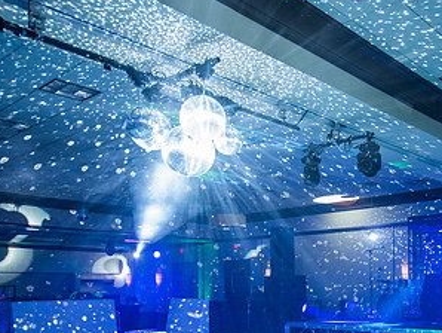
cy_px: 273
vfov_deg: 35.5
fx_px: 498
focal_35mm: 39
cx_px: 375
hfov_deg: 44.6
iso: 640
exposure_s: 1/200
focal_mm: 19
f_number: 2.8
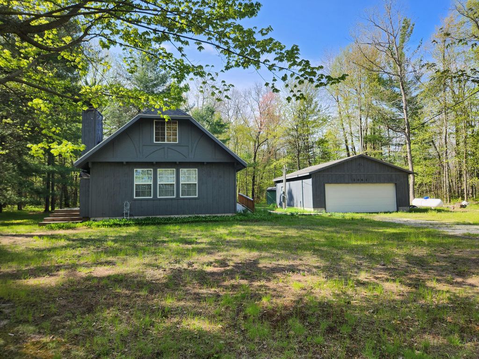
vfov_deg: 58.9
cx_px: 240
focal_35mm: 23
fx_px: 318
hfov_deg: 73.9
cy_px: 180
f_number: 1.8
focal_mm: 5.4
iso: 20
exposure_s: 1/476
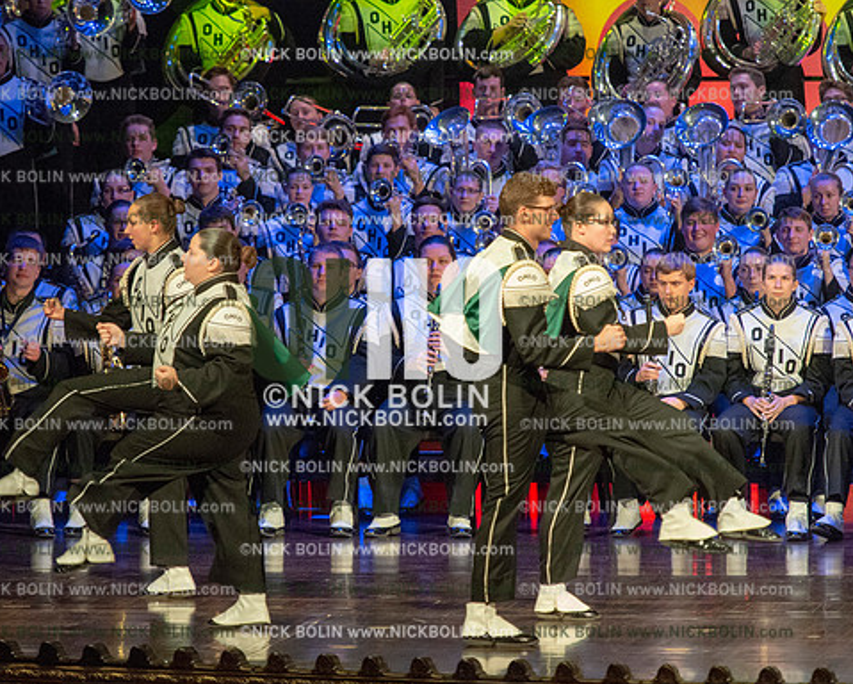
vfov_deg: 5.3
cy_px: 342
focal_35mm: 295
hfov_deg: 6.5
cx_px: 376
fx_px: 7453
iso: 8000
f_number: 5.6
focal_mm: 260
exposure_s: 1/250
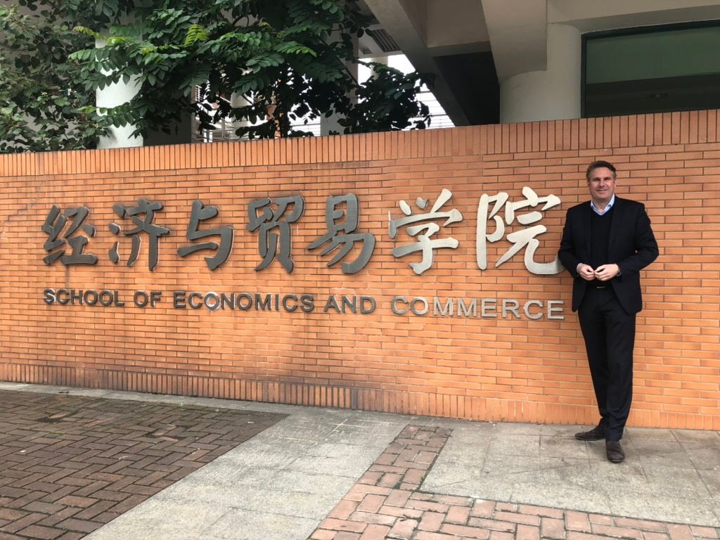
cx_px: 360
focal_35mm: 28
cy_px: 270
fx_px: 582
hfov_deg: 63.4
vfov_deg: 49.7
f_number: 1.8
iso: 20
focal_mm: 4
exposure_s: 1/175
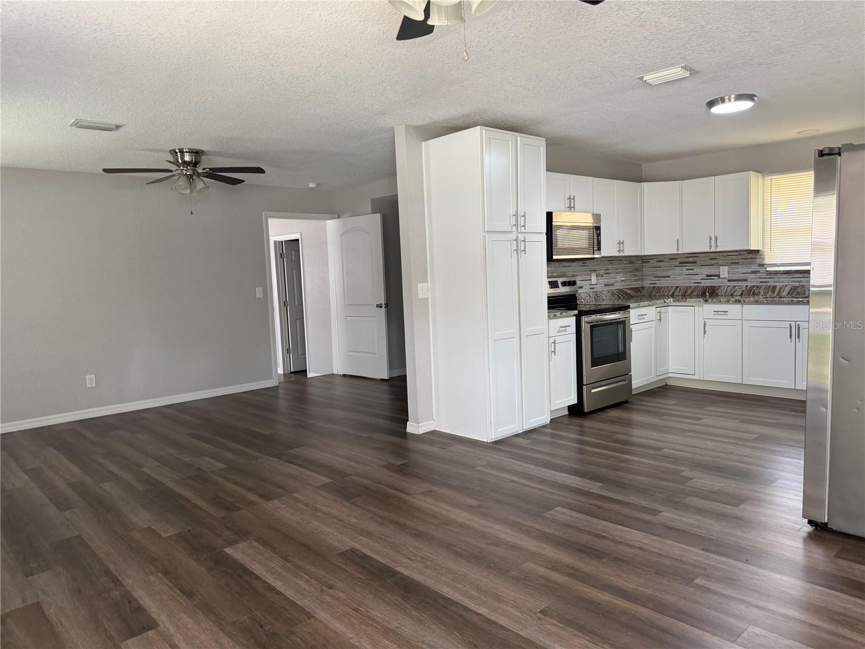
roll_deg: +2.7
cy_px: 324
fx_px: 600
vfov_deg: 56.8
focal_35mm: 24
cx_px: 432
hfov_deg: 71.6
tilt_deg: -4.8
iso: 200
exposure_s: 1/94
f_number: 1.78
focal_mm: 6.76
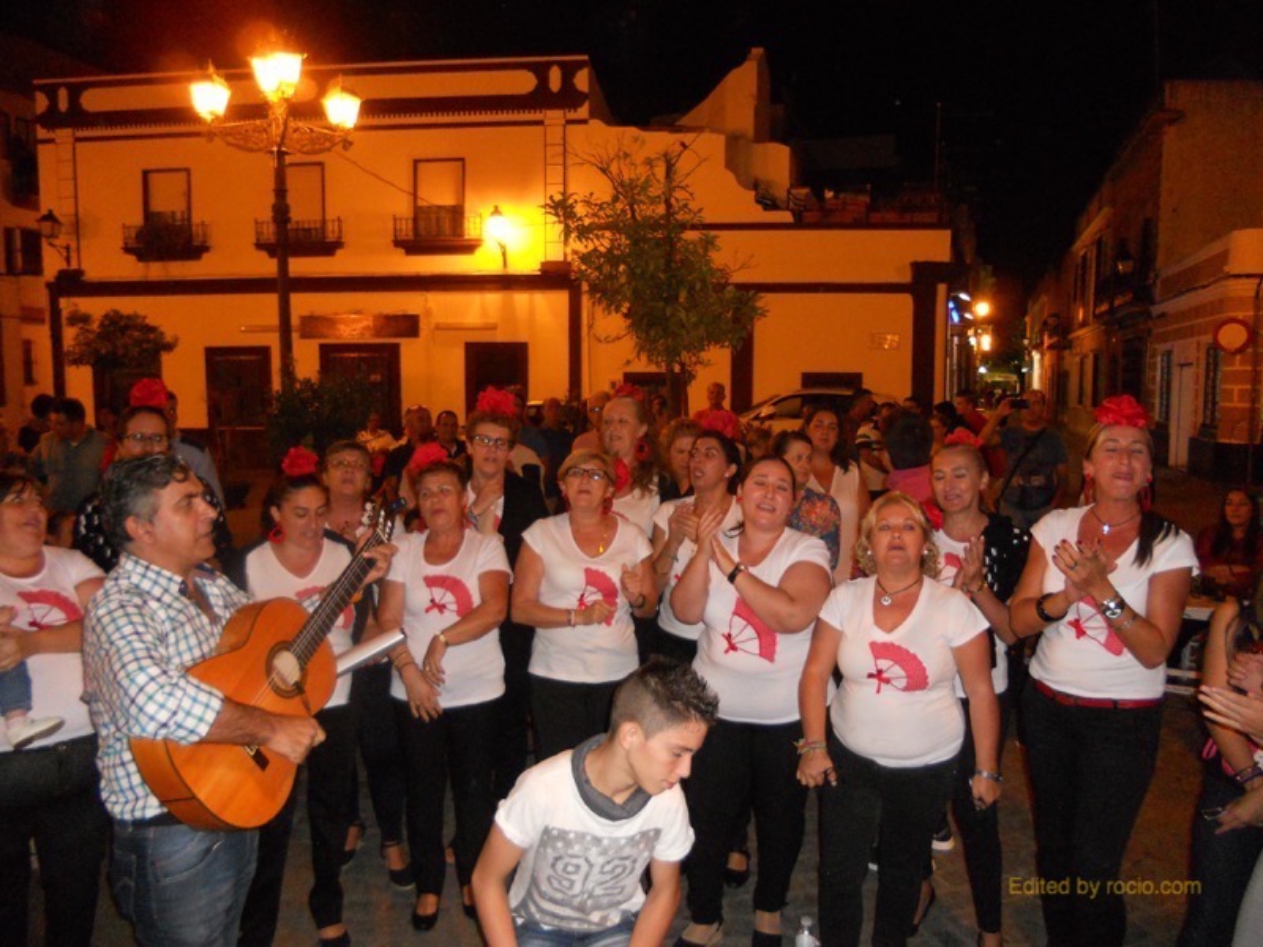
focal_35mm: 27
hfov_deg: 65.3
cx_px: 632
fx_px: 985
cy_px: 474
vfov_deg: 51.4
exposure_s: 1/25
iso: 400
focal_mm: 4.9
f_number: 3.2
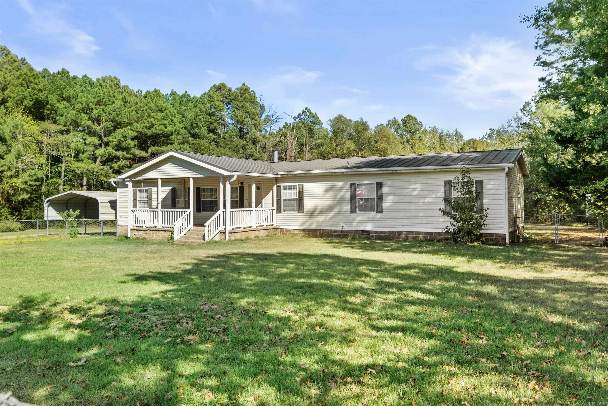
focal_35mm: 29
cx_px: 304
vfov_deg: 45.0
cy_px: 203
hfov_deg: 63.7
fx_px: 490
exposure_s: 1/160
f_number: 9
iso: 800
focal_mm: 19.1
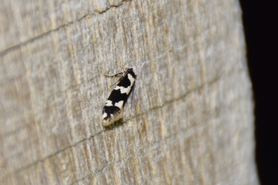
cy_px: 92
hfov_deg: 11.8
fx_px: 1344
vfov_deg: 7.9
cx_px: 139
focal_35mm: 174
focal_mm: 116
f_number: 7.1
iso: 320
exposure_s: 1/60
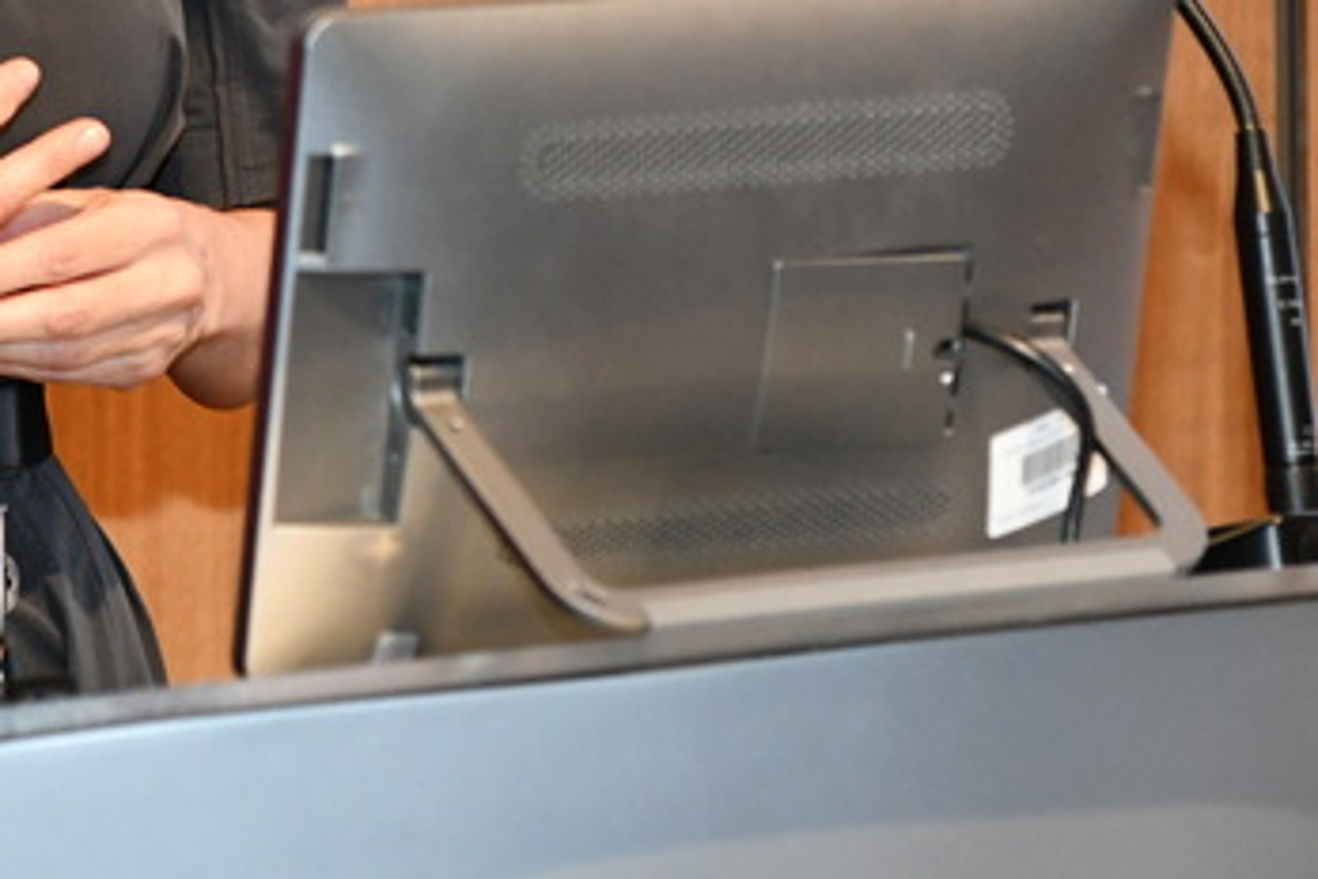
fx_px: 9665
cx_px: -15
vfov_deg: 5.2
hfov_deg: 7.8
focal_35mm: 264
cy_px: -273
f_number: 5
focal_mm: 85
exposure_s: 1/100
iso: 2500
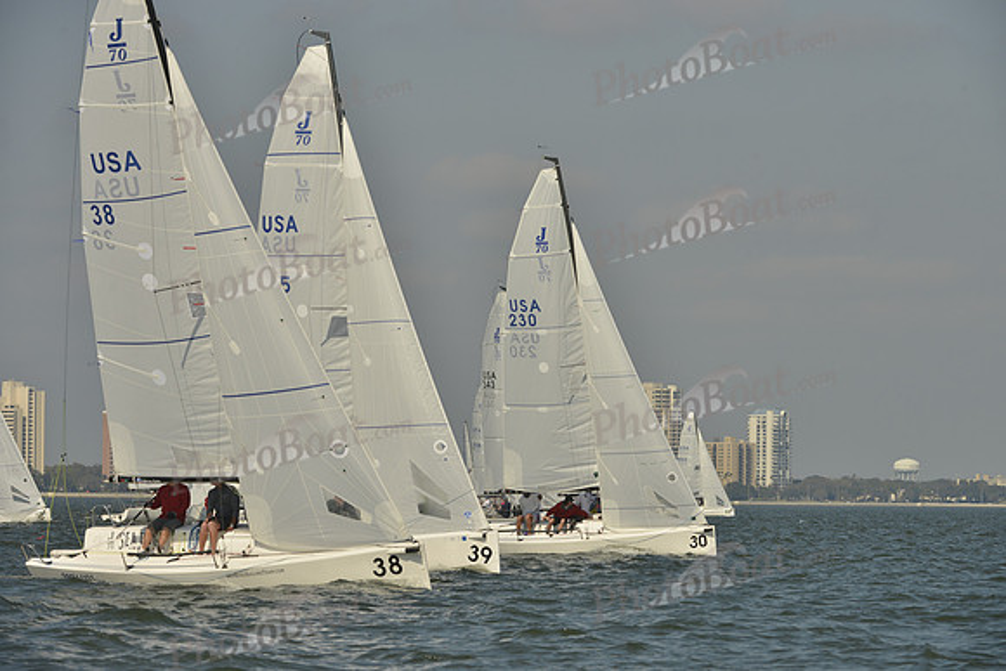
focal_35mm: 200
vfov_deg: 6.9
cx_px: 503
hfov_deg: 10.3
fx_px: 5590
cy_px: 336
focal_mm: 200
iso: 280
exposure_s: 1/1600
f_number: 9
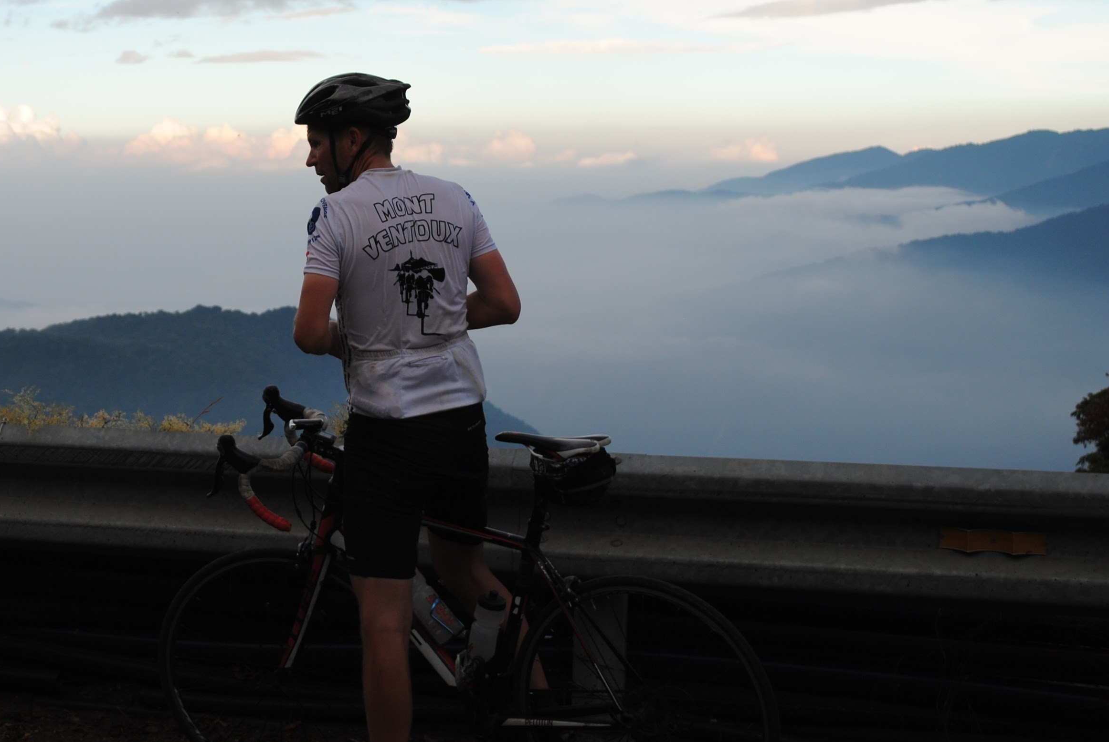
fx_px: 2467
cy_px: 183
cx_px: 240
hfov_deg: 25.0
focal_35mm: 80
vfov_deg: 17.0
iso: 100
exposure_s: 1/250
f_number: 4.8
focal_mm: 32
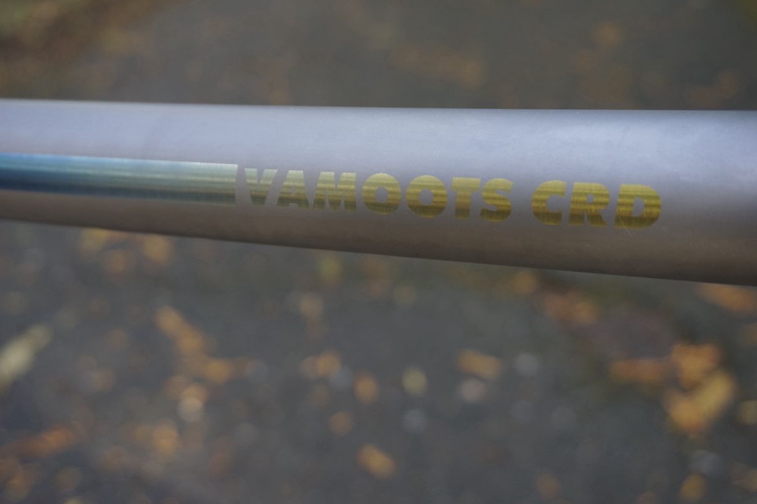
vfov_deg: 29.8
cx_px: 362
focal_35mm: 45
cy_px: 259
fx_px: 946
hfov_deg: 43.6
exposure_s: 1/30
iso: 200
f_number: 4.5
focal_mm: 28
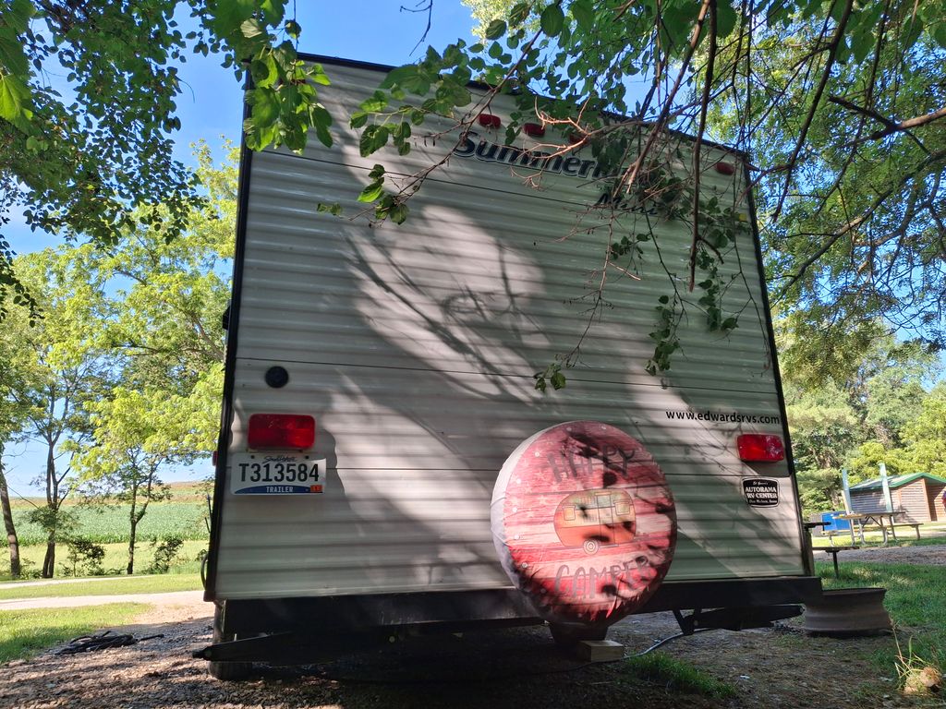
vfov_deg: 54.9
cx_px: 473
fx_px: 683
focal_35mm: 25
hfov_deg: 69.4
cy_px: 354
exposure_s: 1/493
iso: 32
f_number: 1.8
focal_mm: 4.69
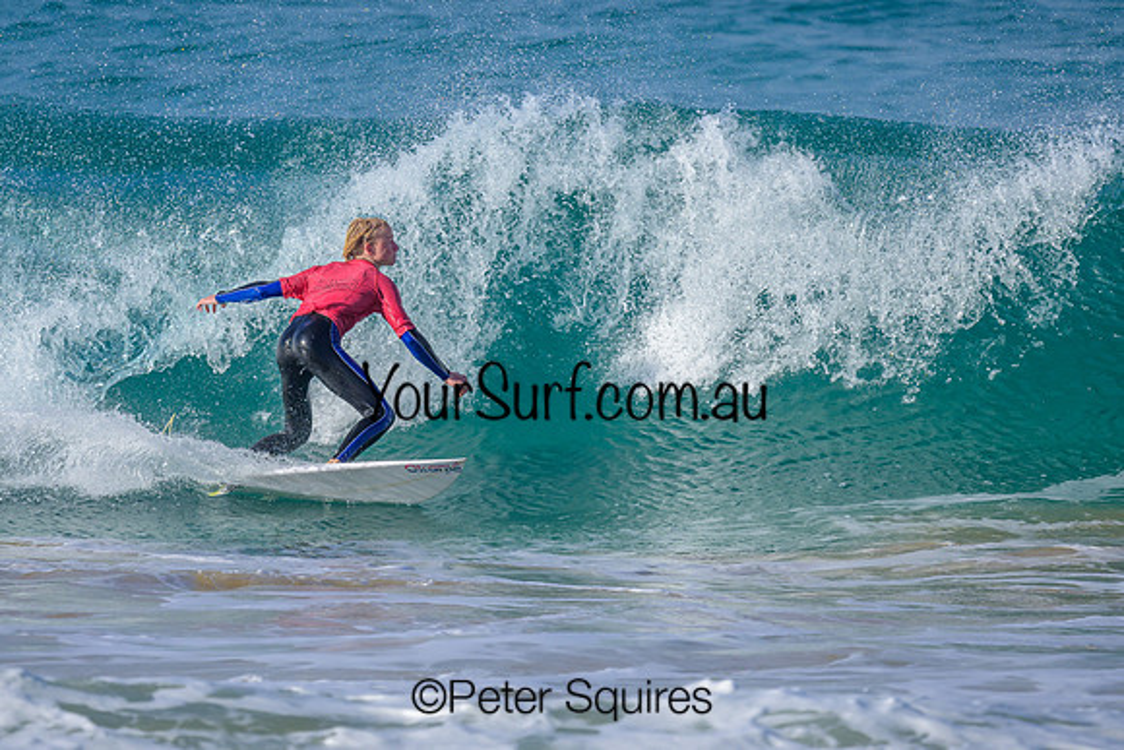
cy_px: 298
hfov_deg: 1.9
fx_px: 34301
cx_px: 464
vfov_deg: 1.3
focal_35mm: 1098
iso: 400
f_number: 6.3
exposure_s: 1/2000
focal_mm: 800
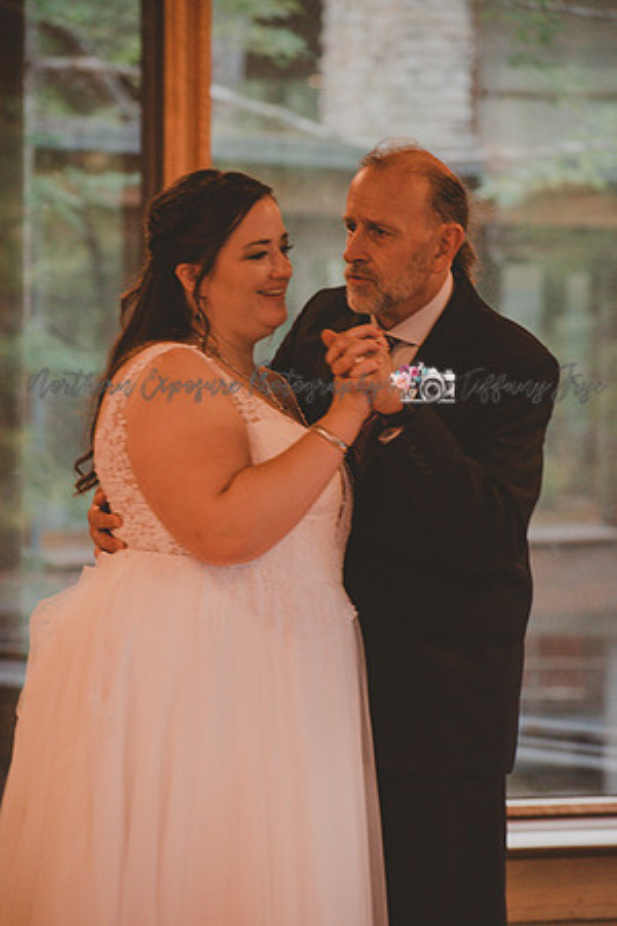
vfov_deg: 10.2
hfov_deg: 6.8
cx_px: 308
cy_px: 463
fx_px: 5206
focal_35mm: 202
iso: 2000
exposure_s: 1/60
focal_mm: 135
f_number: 4.8
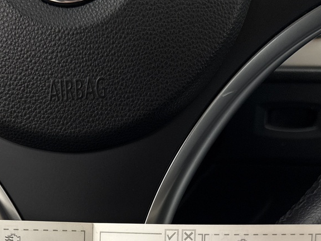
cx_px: 87
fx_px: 556
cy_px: 261
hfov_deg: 31.7
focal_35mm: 60
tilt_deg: -26.8
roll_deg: +0.0
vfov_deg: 23.1
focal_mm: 6.76
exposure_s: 1/100
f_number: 1.78
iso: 125
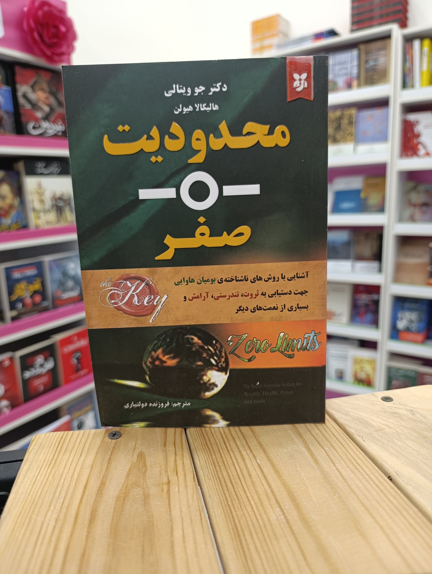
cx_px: 216
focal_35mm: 23
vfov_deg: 73.8
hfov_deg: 59.0
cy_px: 287
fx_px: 382
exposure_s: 1/100
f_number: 1.65
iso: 873
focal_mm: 6.11
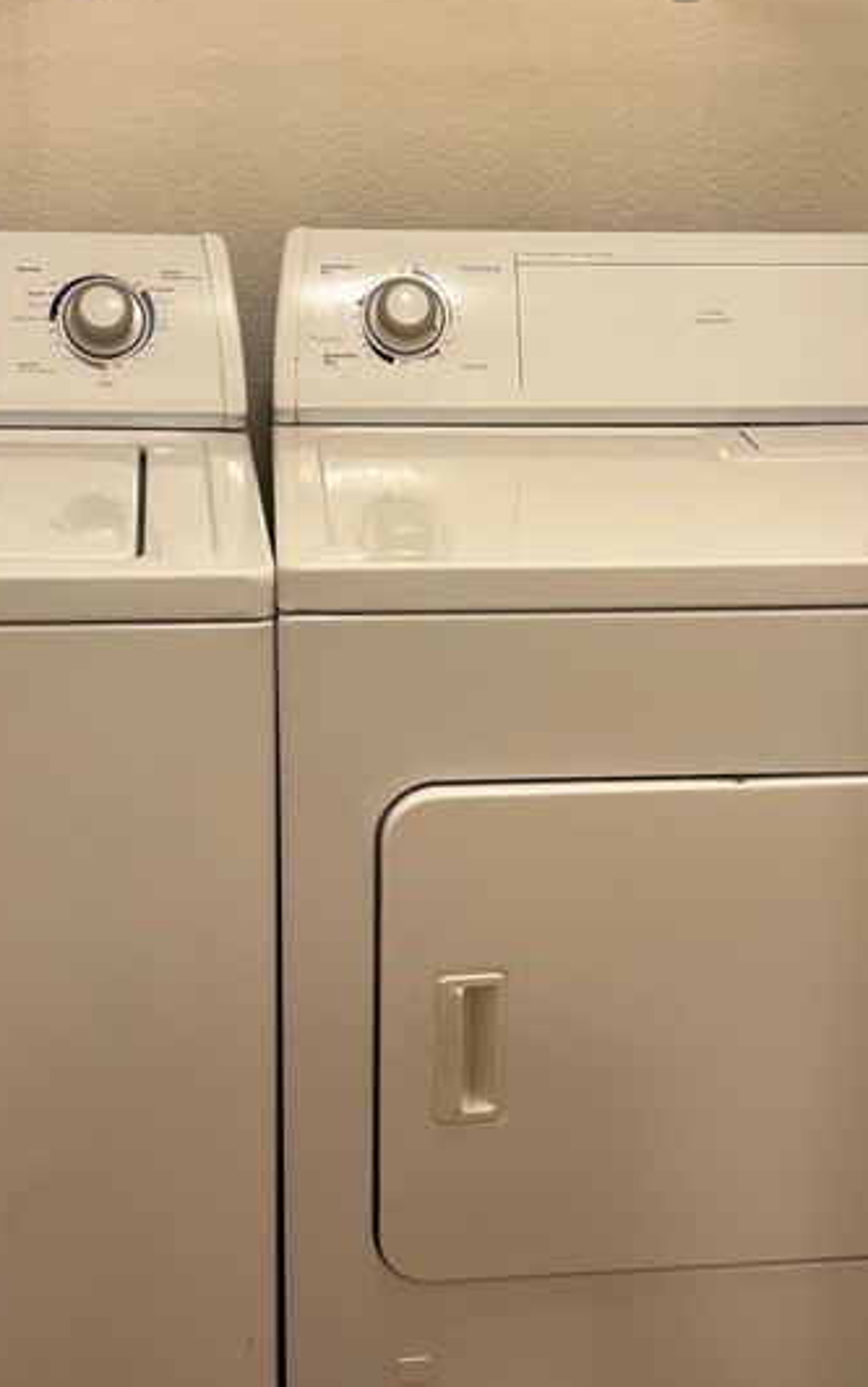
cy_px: 691
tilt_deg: -19.8
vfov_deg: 38.2
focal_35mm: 53
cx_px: 508
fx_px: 2004
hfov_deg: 24.4
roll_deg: -1.0
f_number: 1.6
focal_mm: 5.96
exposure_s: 1/60
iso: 125
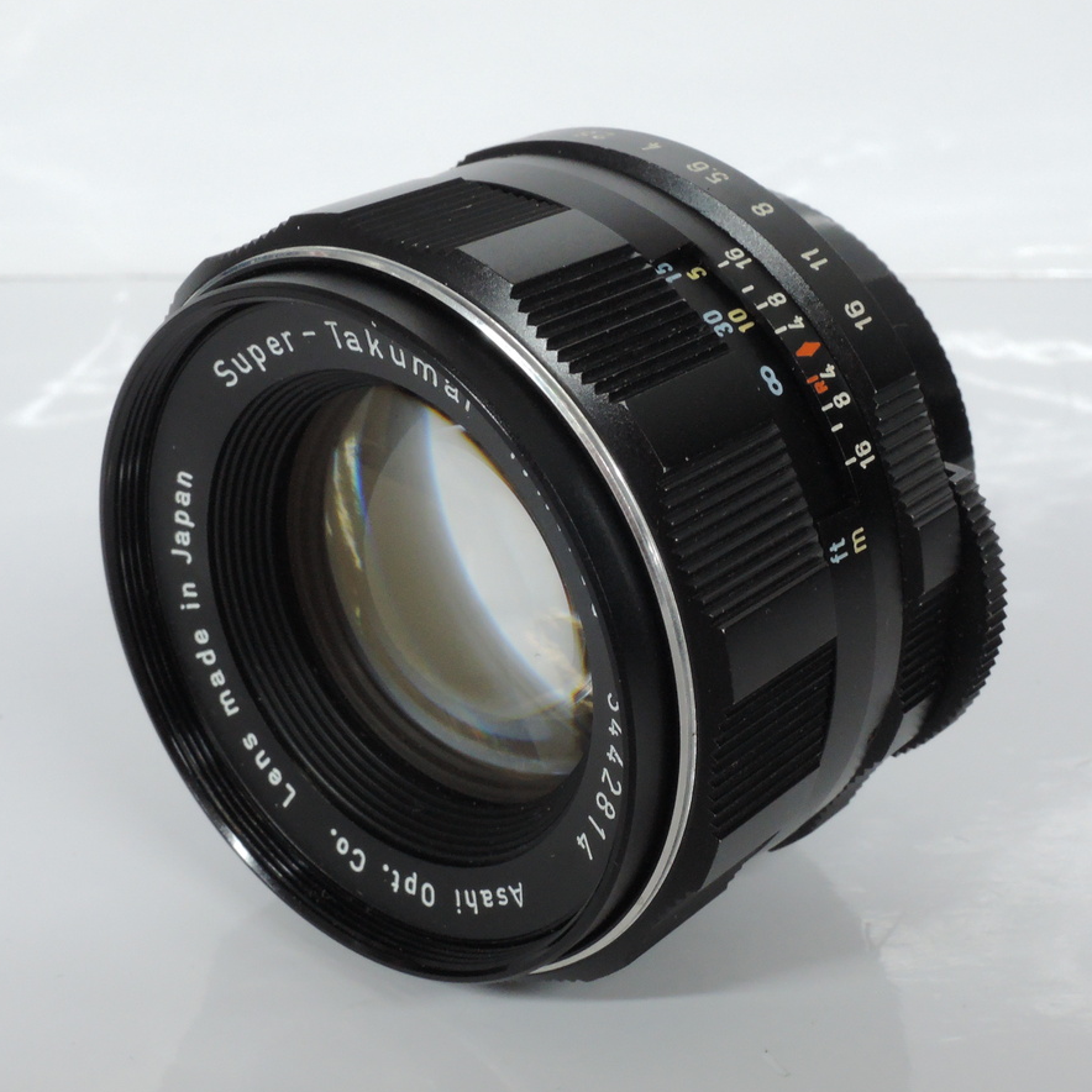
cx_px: 550
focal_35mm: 60
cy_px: 547
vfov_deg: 28.6
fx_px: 2141
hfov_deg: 28.6
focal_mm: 10.7
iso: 800
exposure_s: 1/20
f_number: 8
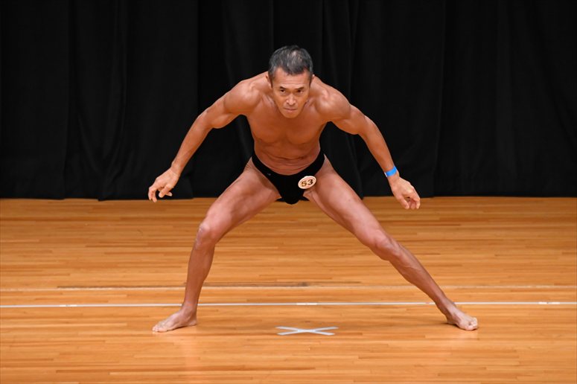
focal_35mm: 375
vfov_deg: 3.7
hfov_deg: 5.5
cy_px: 192
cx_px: 288
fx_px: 6008
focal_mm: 250
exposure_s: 1/400
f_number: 5.6
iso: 3200
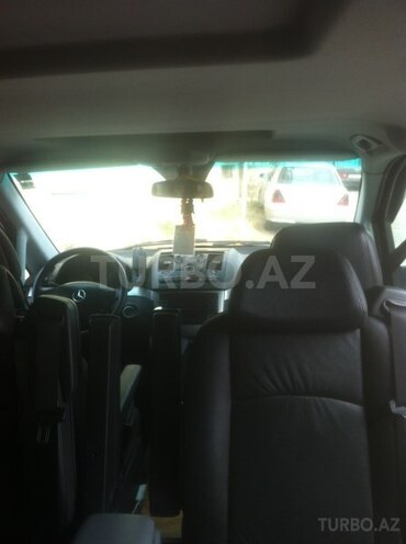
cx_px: 203
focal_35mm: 35
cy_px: 272
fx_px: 549
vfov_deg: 52.7
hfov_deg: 40.6
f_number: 2.8
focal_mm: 3.85
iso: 80
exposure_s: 1/40
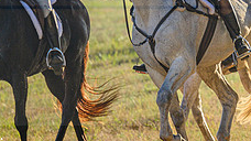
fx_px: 4005
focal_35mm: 602
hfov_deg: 3.6
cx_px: 201
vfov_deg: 2.0
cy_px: -23
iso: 500
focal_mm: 170
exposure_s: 1/1250
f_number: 4
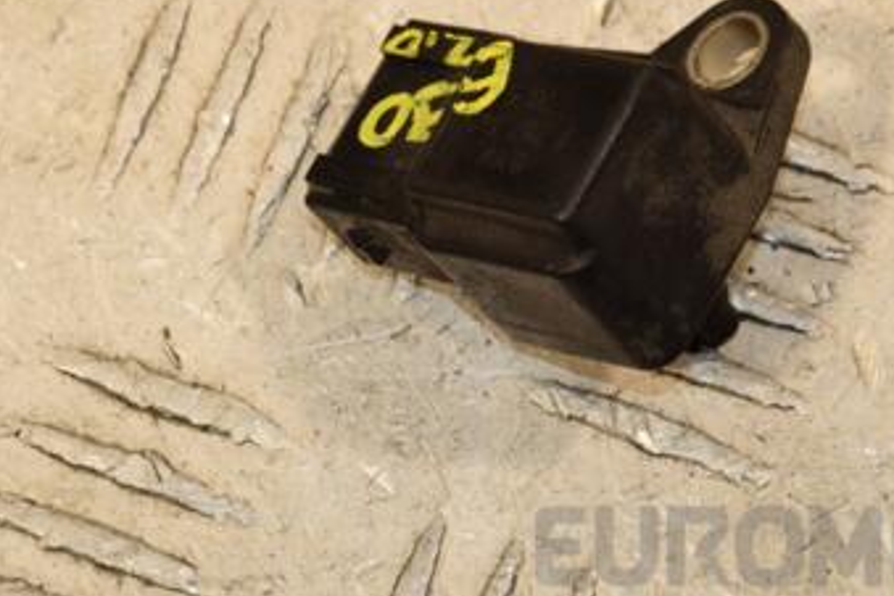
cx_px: 485
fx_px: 6925
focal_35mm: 279
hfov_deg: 7.4
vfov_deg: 4.9
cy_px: 195
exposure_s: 1/200
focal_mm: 105
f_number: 9
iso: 800
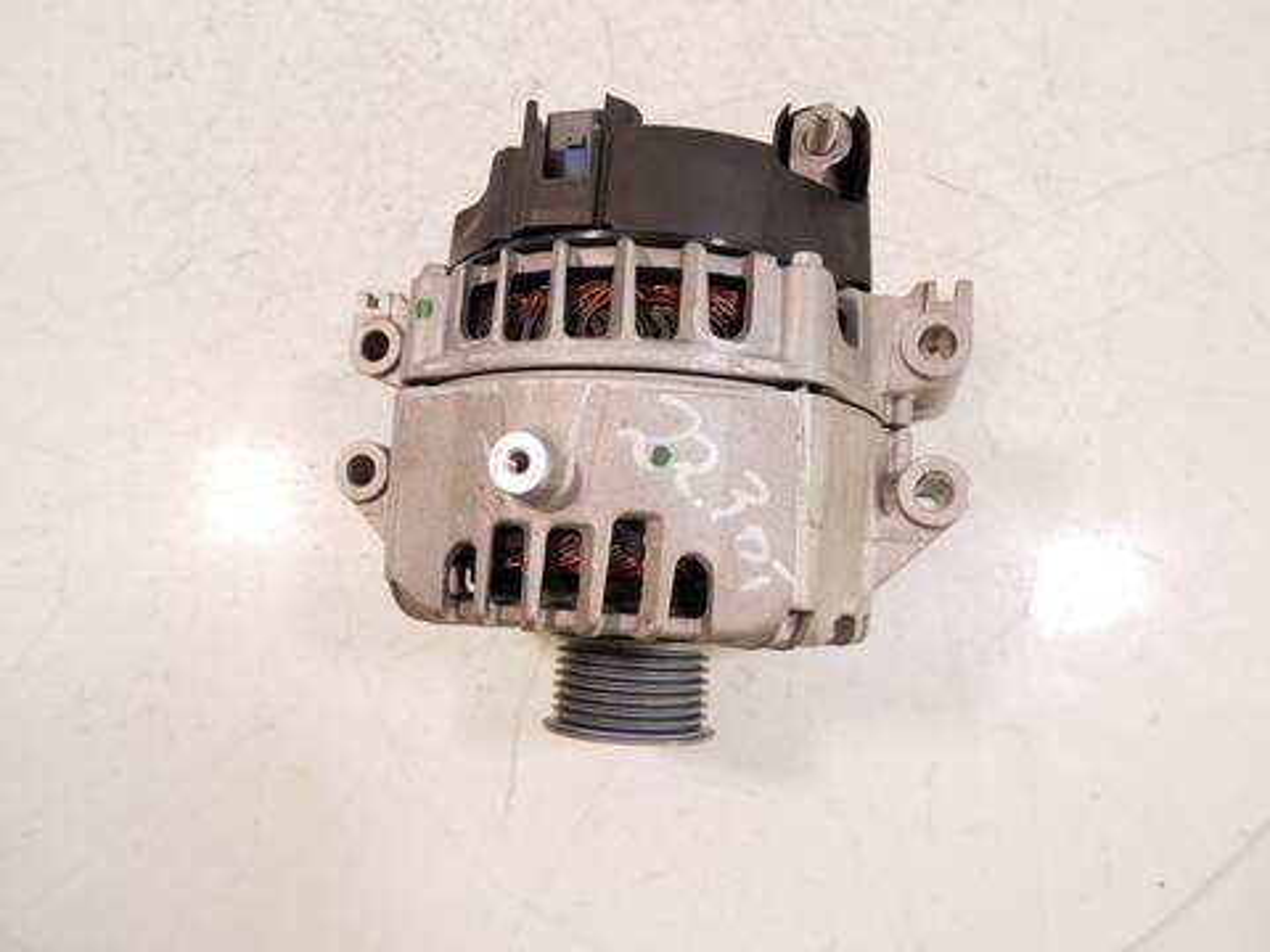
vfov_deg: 56.8
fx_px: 881
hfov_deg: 71.6
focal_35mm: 24
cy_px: 476
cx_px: 635
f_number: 3.5
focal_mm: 12
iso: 1250
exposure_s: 1/125
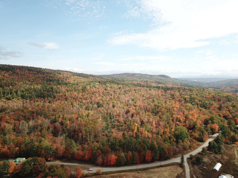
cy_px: 89
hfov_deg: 67.3
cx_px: 119
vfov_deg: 53.1
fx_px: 179
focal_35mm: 26
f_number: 2.2
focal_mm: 4.73
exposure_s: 1/998
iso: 100
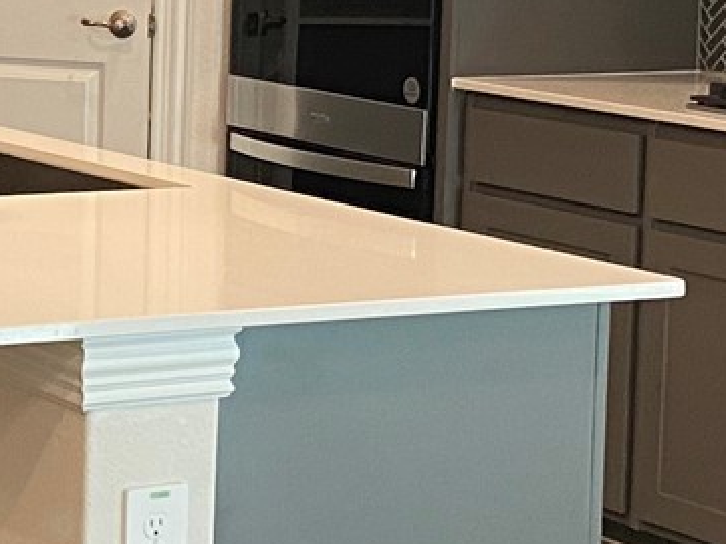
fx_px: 3104
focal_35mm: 148
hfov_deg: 12.9
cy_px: 56
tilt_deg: -6.6
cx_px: -184
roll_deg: -1.8
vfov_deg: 10.0
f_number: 1.8
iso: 100
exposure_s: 1/60
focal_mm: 4.25
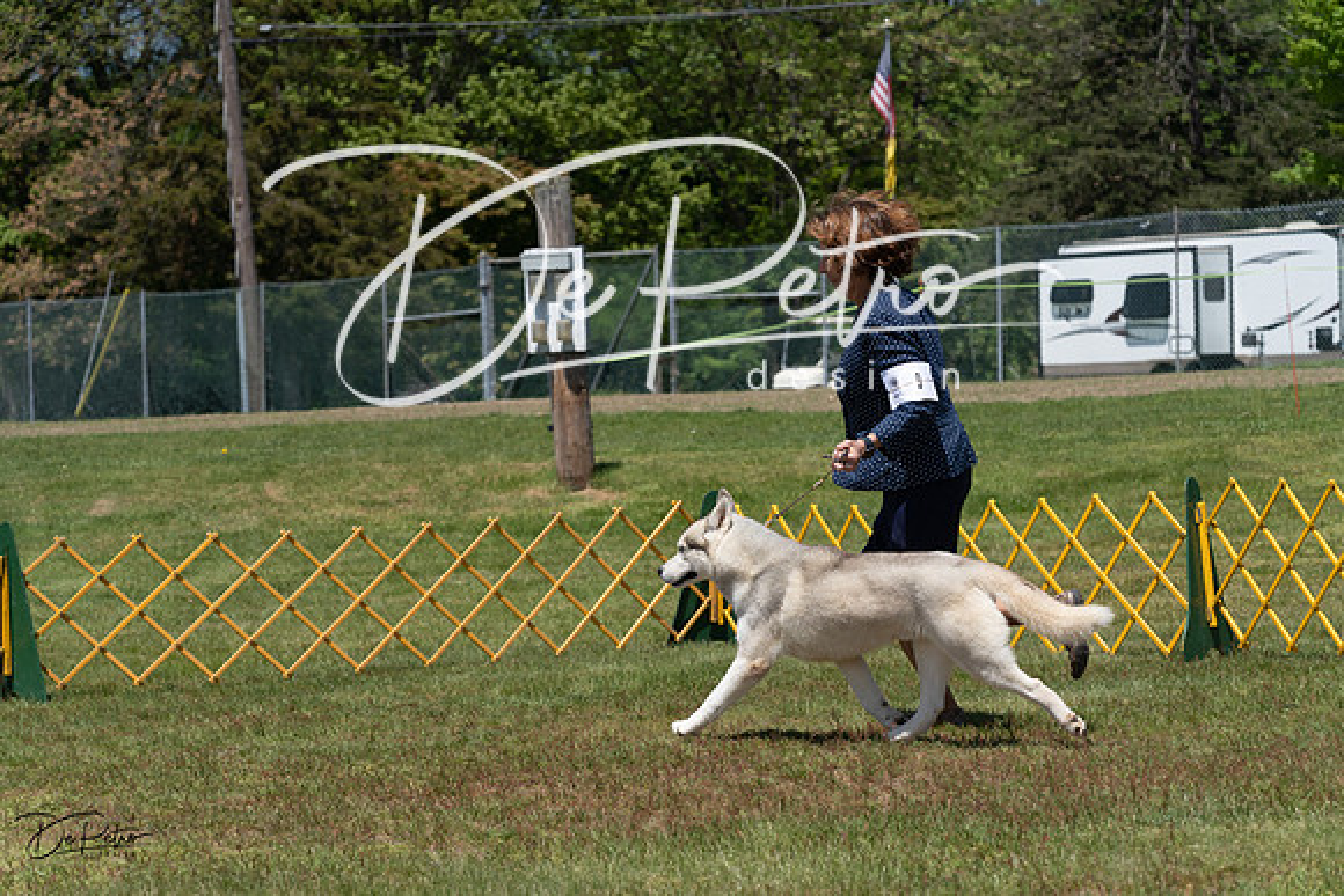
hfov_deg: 17.2
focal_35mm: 119
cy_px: 448
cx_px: 672
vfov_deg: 11.5
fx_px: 4443
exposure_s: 1/1600
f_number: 7.1
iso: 400
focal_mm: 119
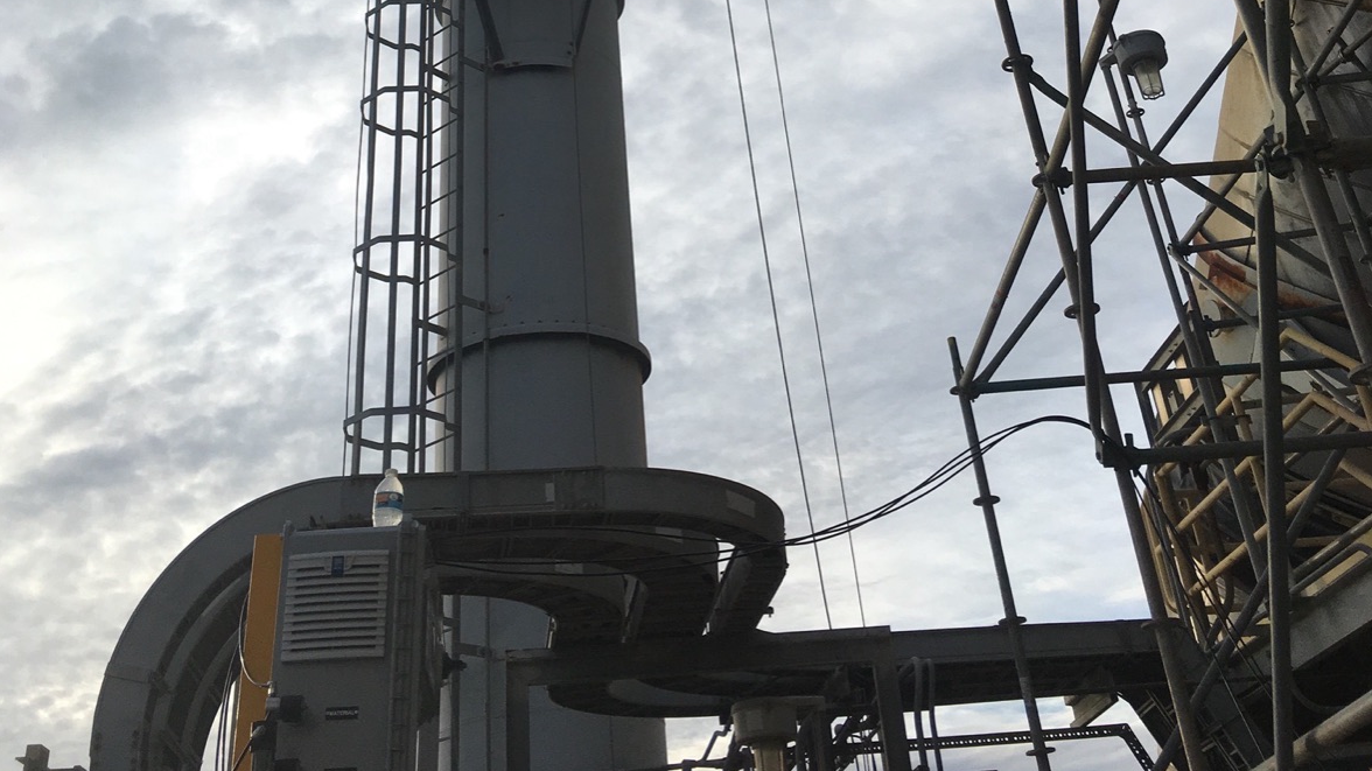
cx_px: 674
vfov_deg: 25.1
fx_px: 1564
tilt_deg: +37.0
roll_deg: +5.5
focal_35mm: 43
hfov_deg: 47.4
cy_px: -141
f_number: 2.2
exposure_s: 1/1538
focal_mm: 4.15
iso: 25
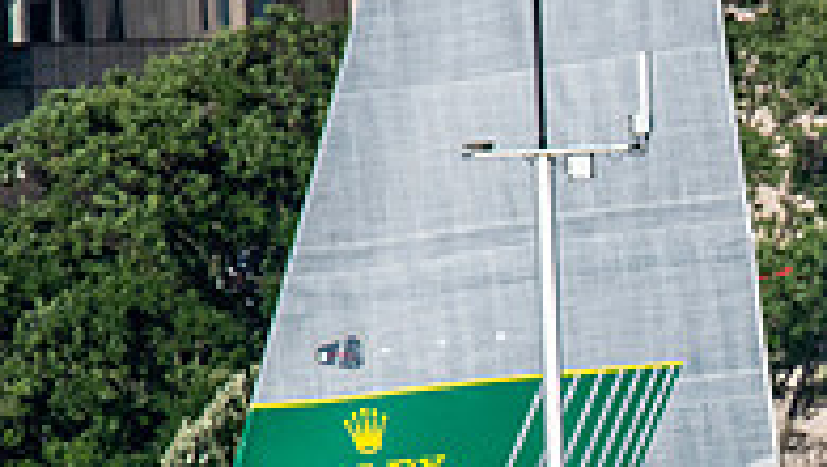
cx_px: 891
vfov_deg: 0.6
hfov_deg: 1.1
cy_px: 505
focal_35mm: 1962
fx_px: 43054
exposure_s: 1/5000
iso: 640
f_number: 5.6
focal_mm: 420
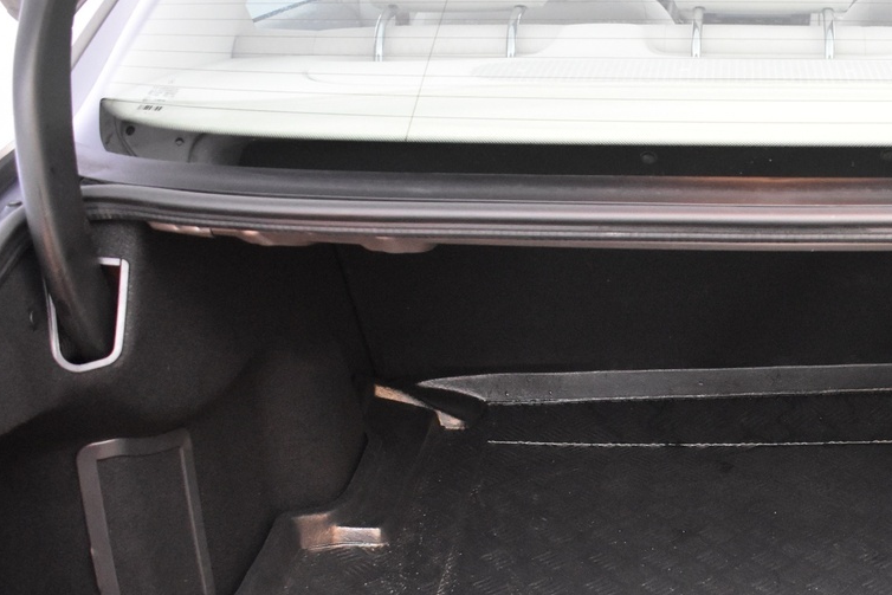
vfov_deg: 22.9
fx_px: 1437
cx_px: 756
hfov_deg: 33.1
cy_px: 505
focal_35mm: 58
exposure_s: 1/30
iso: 3200
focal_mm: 18
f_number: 3.5
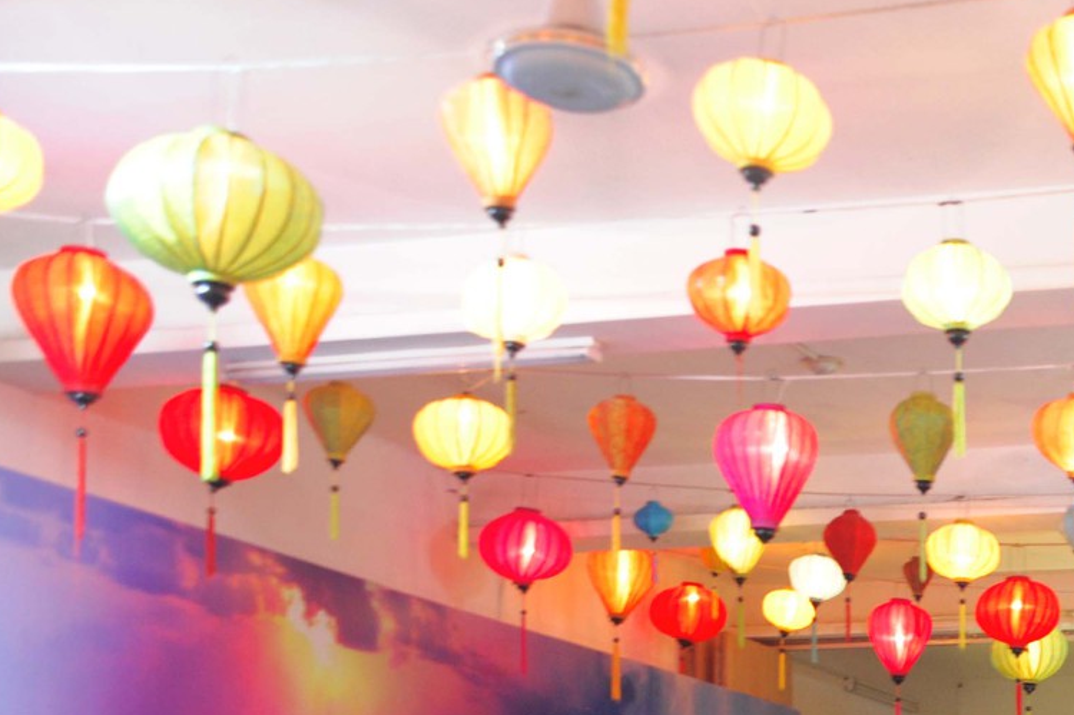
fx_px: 1908
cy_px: 829
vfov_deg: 20.1
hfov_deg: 26.9
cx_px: 1370
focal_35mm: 64
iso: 1600
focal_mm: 24
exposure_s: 1/10
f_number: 4
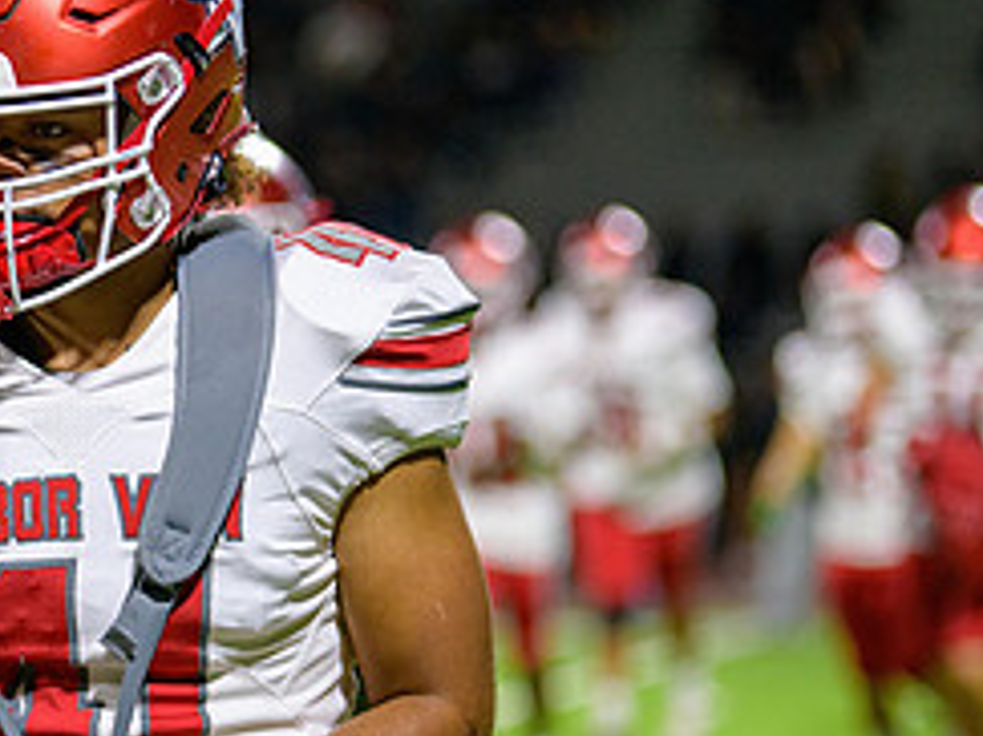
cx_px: 69
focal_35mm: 310
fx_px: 8799
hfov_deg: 6.4
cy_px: 398
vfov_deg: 4.8
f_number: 2.8
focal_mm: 135
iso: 2000
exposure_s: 1/320
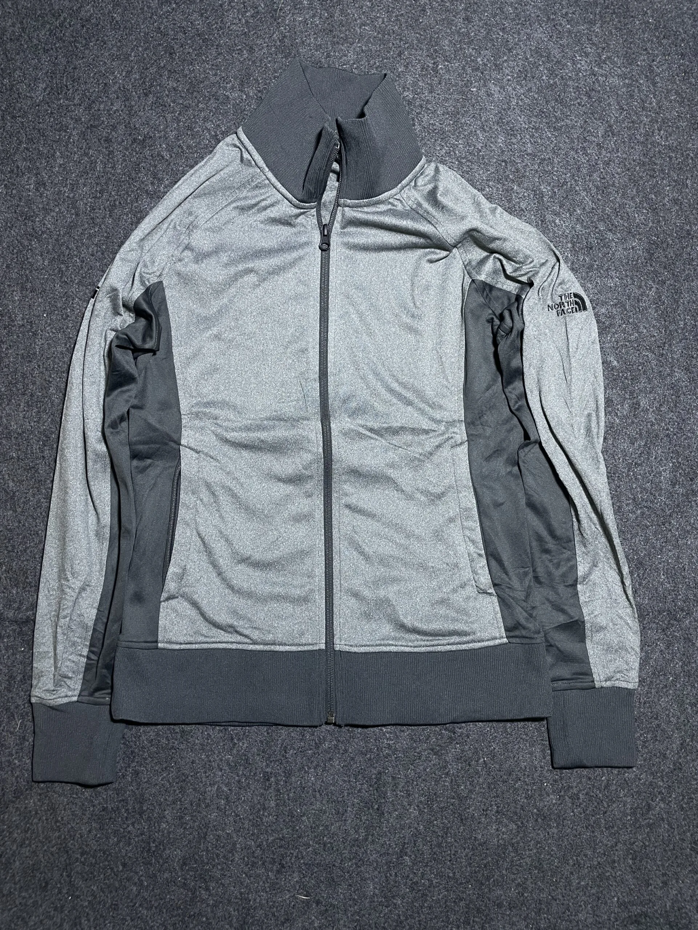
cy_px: 465
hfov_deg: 53.1
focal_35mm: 26
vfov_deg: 67.3
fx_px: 699
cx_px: 349
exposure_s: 1/50
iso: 64
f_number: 1.6
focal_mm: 4.2
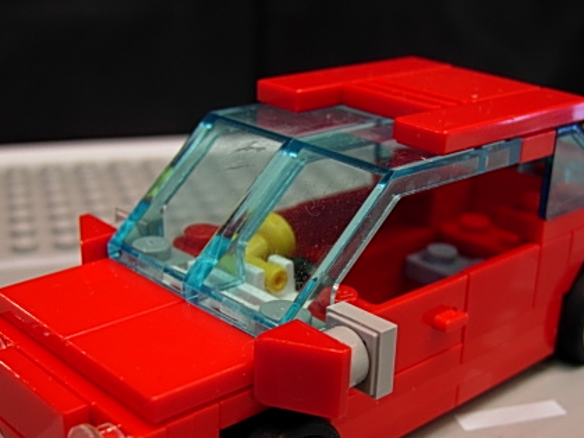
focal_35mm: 55
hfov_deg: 34.9
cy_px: 304
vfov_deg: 26.3
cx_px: 335
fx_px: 928
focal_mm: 7.5
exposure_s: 1/10.9
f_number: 2.7
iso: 50
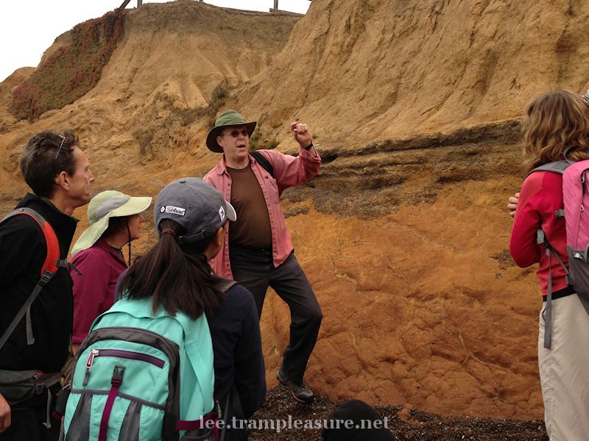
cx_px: 294
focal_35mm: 33
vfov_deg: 42.9
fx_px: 562
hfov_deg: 55.4
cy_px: 220
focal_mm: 4.13
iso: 50
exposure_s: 1/371
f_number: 2.4
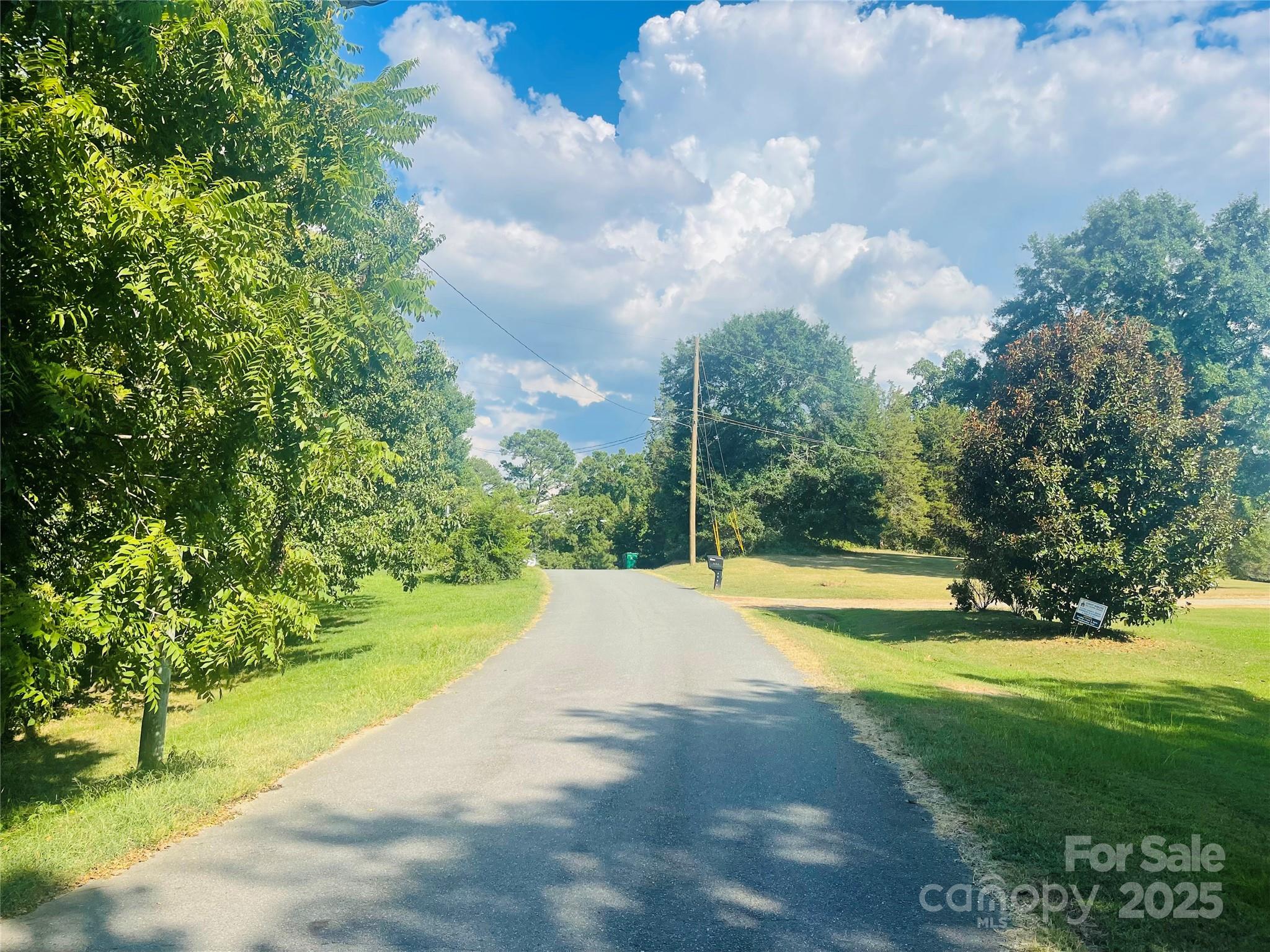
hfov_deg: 69.4
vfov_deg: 54.9
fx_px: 917
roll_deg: -1.0
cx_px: 635
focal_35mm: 25
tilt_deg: +4.8
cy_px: 476
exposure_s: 1/3788
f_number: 1.6
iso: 32
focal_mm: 5.1
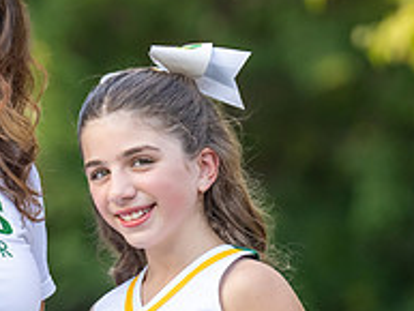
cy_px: 285
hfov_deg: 4.0
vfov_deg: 3.0
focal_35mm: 490
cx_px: 50
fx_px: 5864
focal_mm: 137
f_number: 2.8
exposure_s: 1/1000
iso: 800
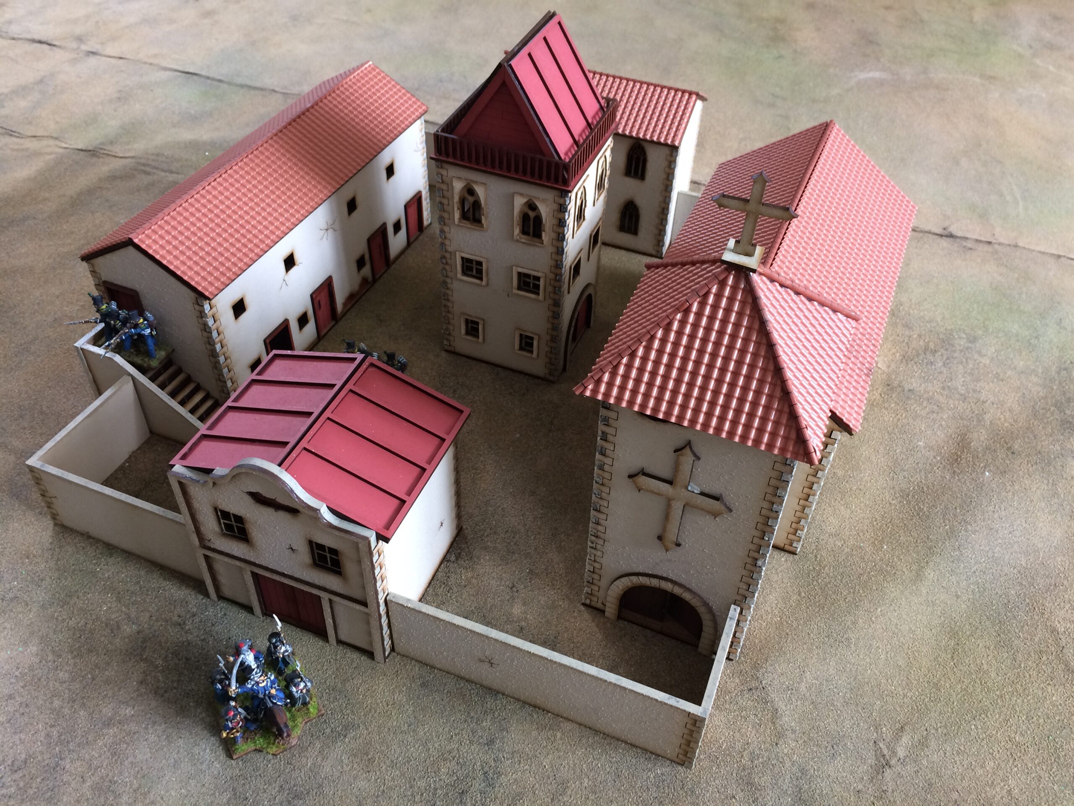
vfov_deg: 48.2
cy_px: 403
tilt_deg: -44.2
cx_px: 537
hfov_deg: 61.7
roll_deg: -1.1
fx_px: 900
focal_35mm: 29
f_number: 2.2
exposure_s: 1/33
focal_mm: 4.15
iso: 100
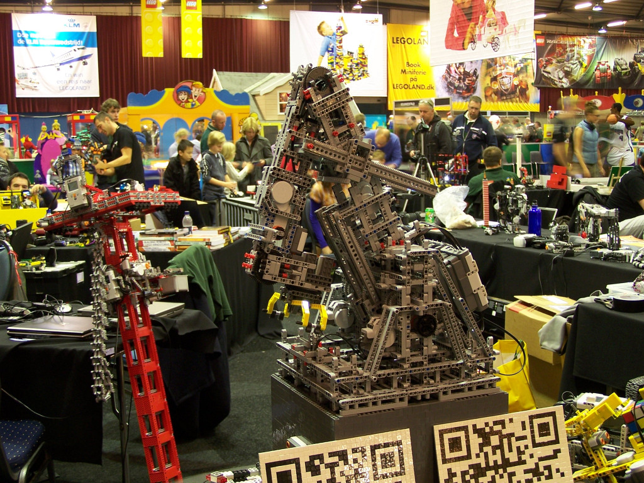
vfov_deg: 28.6
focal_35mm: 51
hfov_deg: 37.5
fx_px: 949
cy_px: 242
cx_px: 322
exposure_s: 1/2
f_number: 3
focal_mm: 8.5
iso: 80
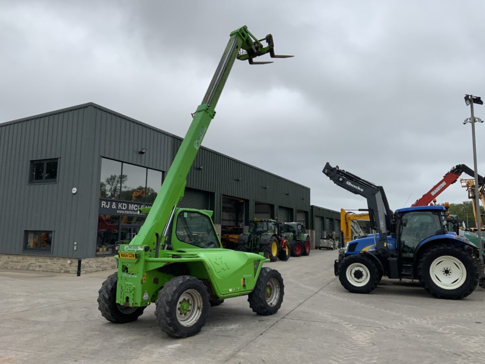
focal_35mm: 29
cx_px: 242
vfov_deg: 48.2
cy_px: 182
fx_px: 406
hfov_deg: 61.7
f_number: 1.8
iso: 16
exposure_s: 1/804
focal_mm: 3
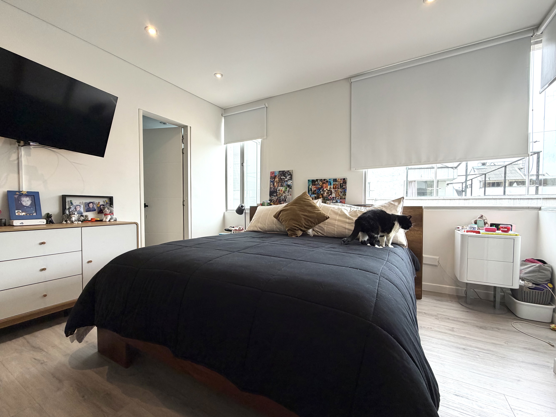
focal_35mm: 15
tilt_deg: -2.1
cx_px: 271
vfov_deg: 81.7
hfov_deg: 98.2
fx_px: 241
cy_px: 214
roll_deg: +0.3
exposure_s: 1/121
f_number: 2.2
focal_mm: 2.22
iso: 80
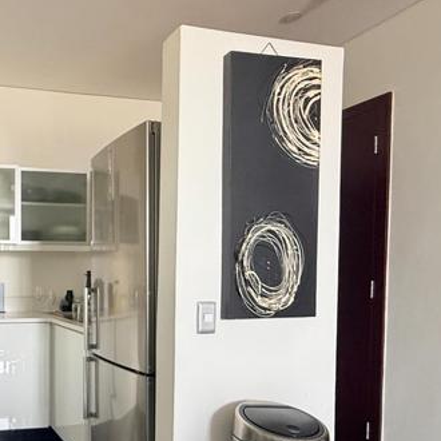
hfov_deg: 46.3
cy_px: 291
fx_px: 432
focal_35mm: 30
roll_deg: +0.1
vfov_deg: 53.1
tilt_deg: -1.4
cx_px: 11
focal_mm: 2.22
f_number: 2.2
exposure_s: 1/99
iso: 125
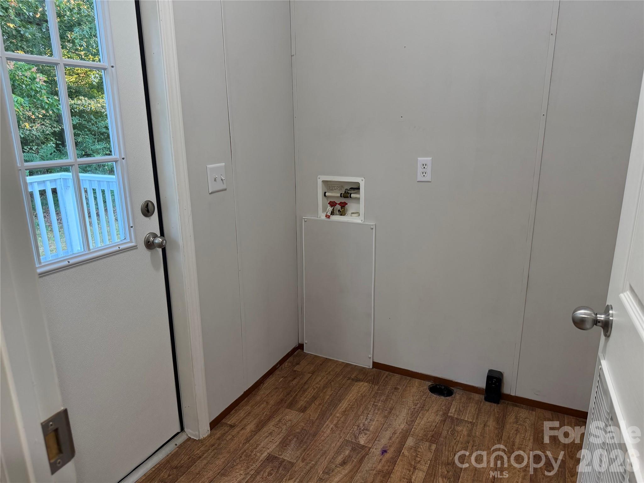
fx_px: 446
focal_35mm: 24
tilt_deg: -13.8
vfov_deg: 56.8
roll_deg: +0.0
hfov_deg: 71.6
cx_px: 322
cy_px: 242
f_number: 1.78
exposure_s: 1/60
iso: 200
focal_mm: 6.76
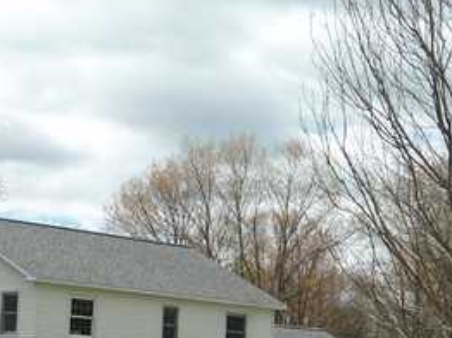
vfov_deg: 12.8
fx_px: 1474
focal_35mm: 113
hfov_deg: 17.1
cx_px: 22
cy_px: 391
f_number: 3.2
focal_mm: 6.7
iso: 80
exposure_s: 1/1000
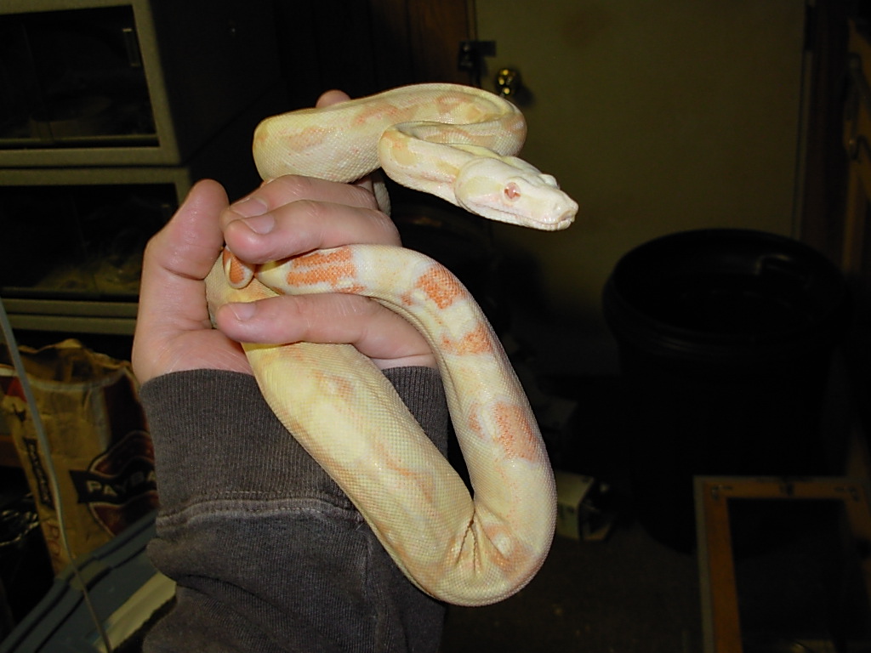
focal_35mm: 38
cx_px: 436
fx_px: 956
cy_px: 326
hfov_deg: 49.0
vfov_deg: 37.7
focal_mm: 6.3
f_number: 2.9
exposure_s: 1/32
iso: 50
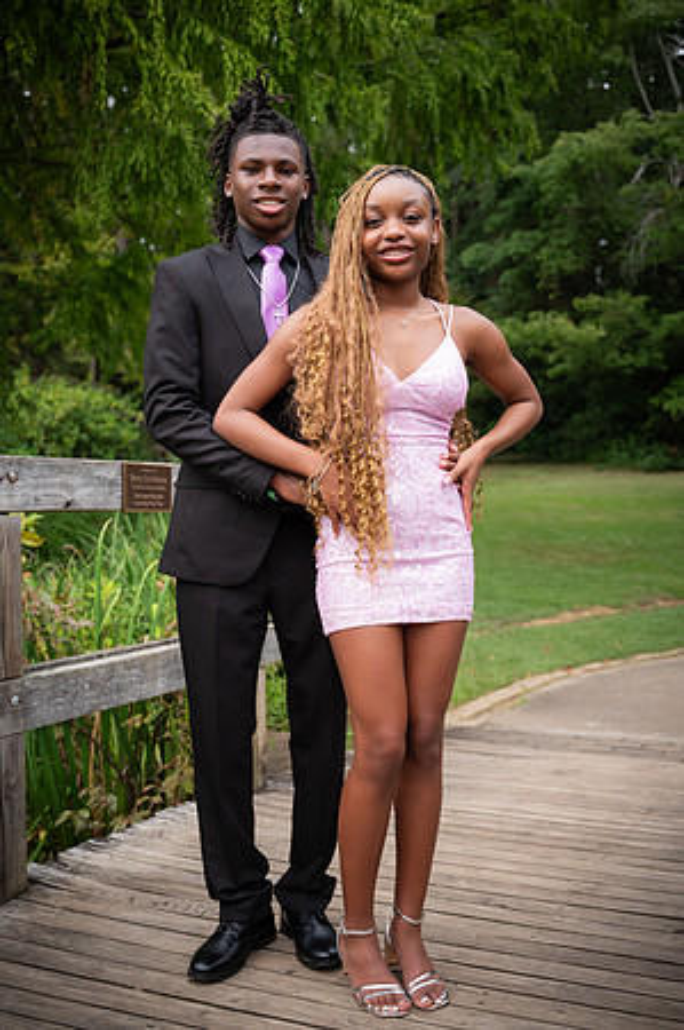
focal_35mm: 41
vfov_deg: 47.5
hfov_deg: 32.6
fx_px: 1171
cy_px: 515
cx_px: 342
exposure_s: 1/200
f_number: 4
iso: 160
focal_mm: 41
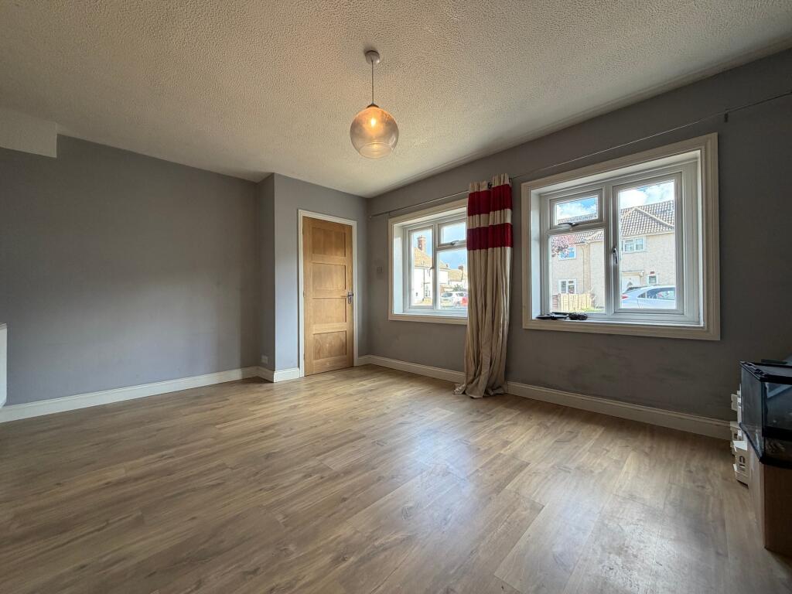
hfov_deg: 102.1
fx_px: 320
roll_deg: +0.2
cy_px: 297
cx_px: 396
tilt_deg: -0.2
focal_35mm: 14
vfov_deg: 85.7
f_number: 2.2
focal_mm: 2.22
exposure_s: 1/121
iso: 160
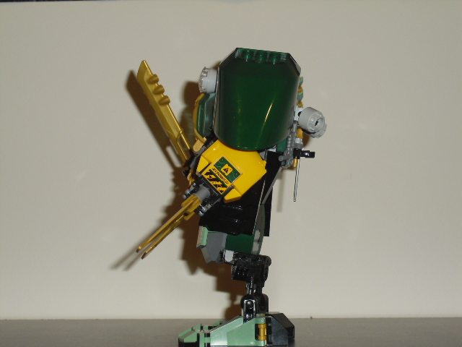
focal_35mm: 73
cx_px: 231
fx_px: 974
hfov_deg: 26.7
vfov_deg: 20.2
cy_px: 174
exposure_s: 1/60
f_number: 4.6
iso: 200
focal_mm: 13.1
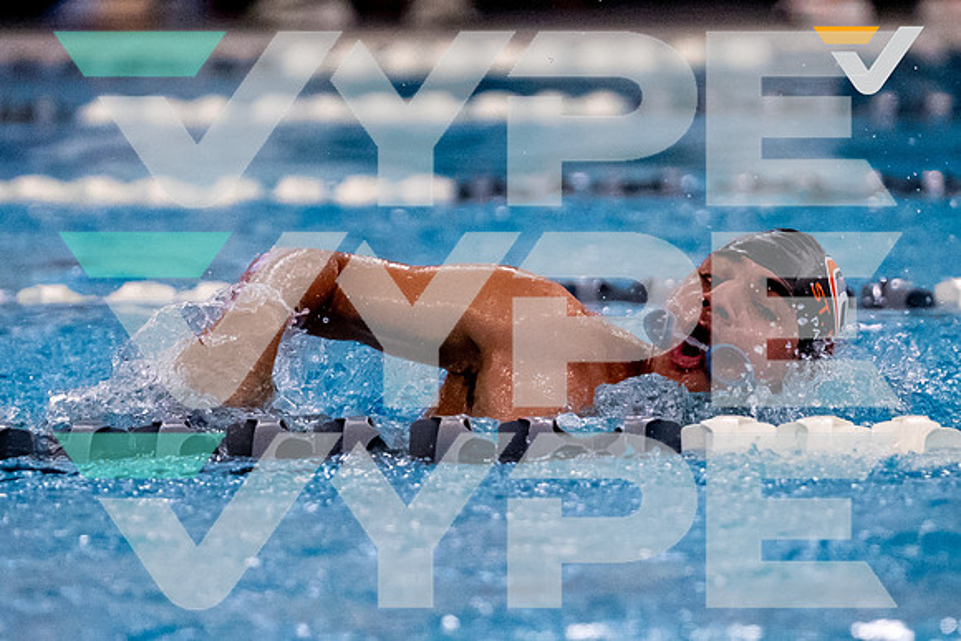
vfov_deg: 3.0
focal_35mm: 452
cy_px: 257
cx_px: 543
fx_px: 12064
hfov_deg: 4.6
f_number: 2.8
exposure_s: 1/1600
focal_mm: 200
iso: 6400
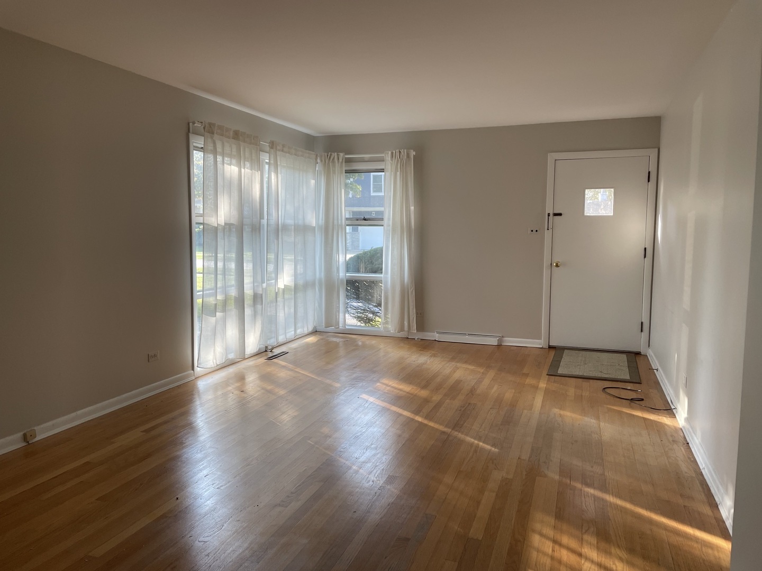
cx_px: 381
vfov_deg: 53.1
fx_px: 572
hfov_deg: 67.3
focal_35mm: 26
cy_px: 286
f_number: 1.6
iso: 50
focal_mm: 4.2
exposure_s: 1/120
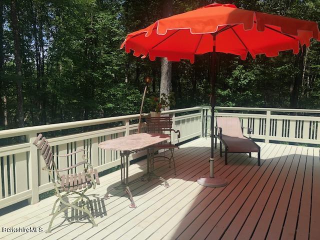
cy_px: 120
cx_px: 160
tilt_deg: -5.6
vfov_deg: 49.7
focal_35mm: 28
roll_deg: -0.7
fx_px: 259
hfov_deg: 63.4
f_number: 1.8
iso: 20
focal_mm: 3.99
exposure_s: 1/899
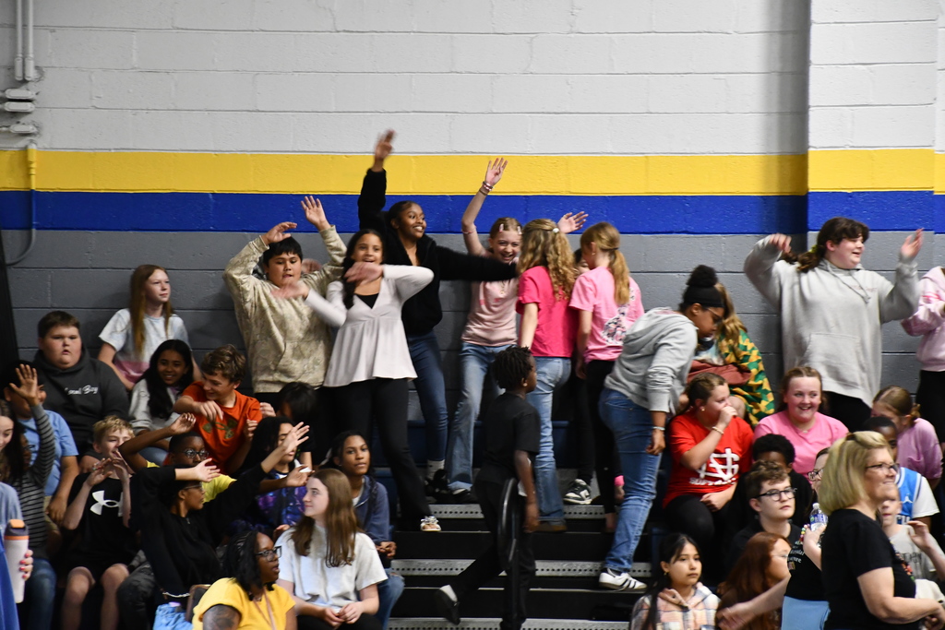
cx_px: 472
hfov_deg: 15.2
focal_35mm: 135
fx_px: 3544
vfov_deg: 10.2
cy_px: 315
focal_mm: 90
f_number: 5.3
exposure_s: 1/80
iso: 3200
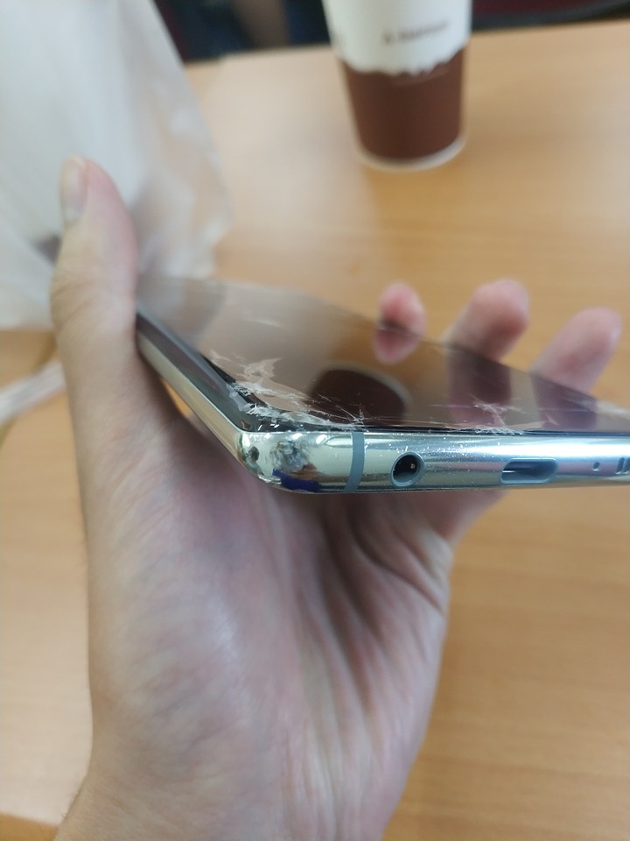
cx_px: 315
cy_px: 420
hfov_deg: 44.2
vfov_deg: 56.8
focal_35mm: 32
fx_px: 777
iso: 213
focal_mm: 4.5
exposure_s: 1/30
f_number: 2
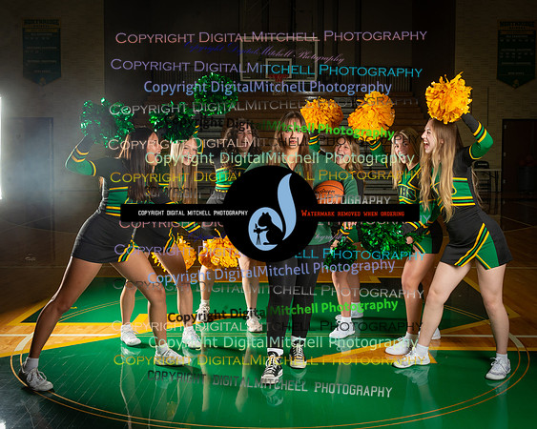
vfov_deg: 32.6
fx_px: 732
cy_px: 180
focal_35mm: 46
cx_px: 293
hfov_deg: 40.3
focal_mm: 34
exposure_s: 1/125
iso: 500
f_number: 11
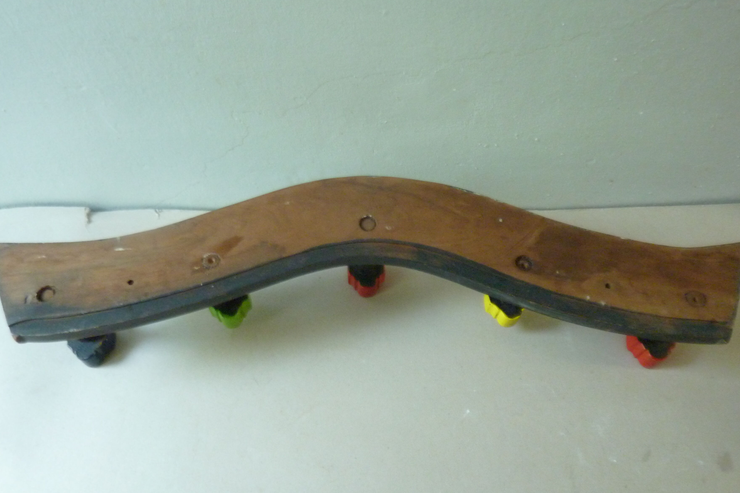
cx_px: 374
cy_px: 250
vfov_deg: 47.9
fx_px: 555
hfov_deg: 67.4
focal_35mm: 27
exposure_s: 1/25
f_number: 3.3
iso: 400
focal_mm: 4.1
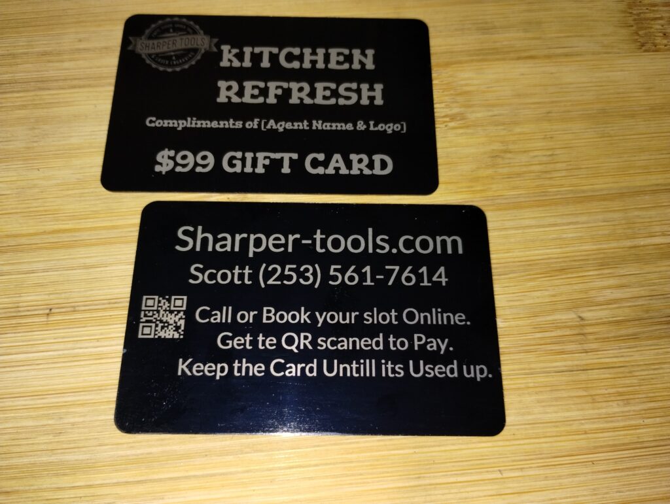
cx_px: 335
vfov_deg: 49.9
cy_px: 252
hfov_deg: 63.4
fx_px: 543
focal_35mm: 28
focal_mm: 4.27
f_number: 1.8
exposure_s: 1/100
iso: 198
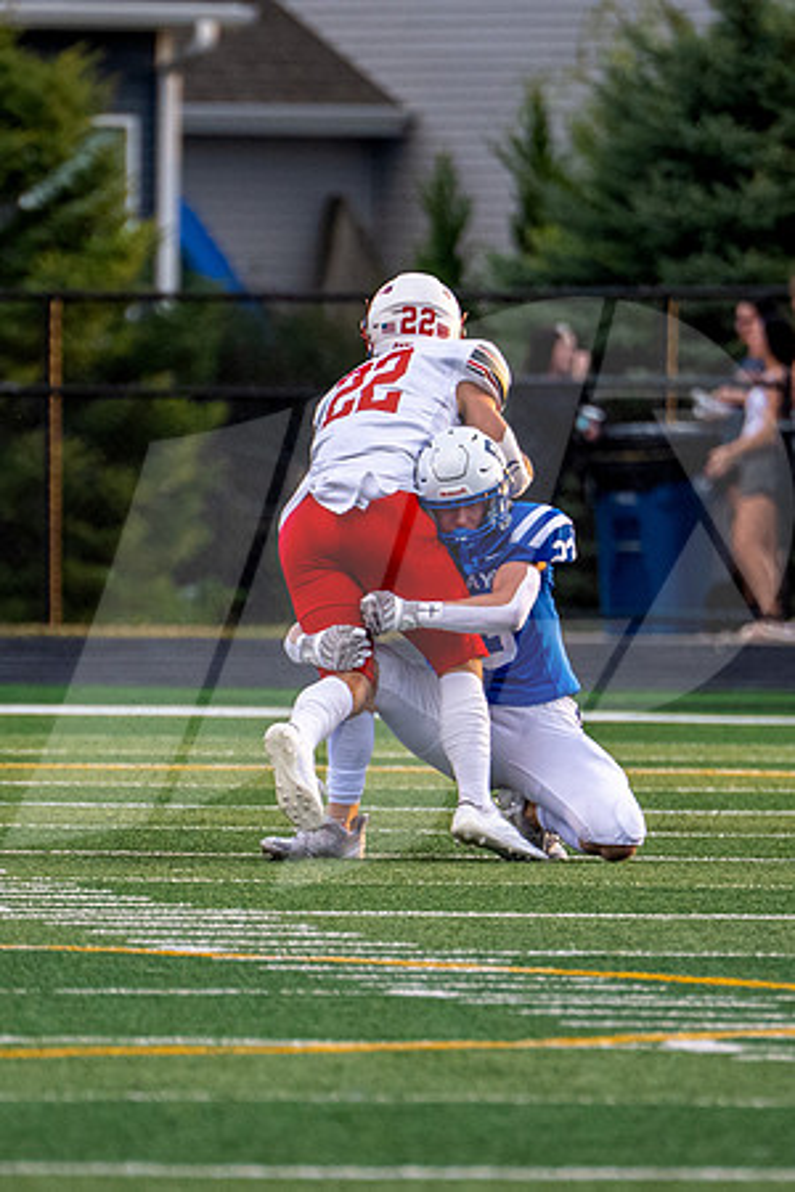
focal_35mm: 930
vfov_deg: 2.2
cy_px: 611
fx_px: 30802
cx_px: 306
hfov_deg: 1.5
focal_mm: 400
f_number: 5.6
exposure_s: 1/640
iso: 1250
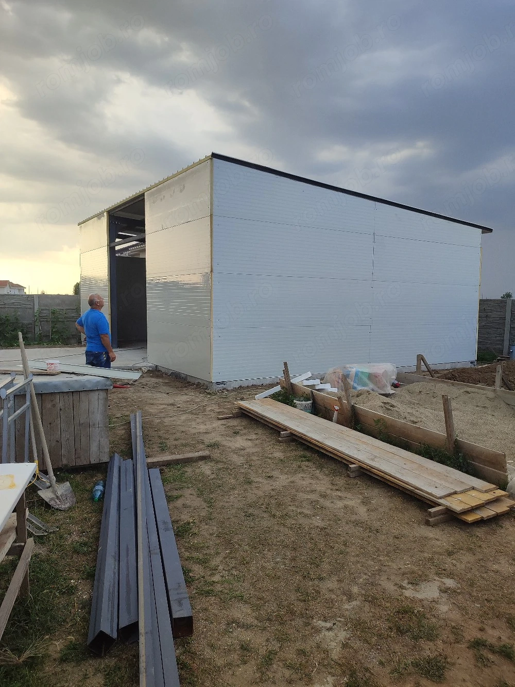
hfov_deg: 56.8
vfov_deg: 71.6
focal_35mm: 24
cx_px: 258
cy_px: 344
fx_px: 476
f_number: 1.89
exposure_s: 1/118
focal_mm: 5.89
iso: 50
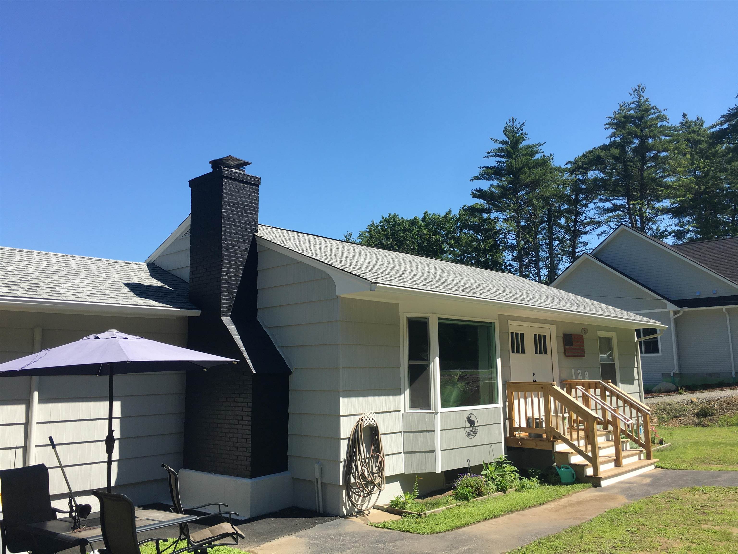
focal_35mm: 29
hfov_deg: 61.7
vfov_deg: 48.2
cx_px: 369
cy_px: 277
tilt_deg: +10.6
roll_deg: +1.1
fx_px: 618
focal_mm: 4.15
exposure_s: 1/1054
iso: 25
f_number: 2.2
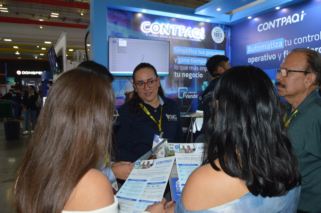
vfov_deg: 47.8
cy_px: 106
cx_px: 160
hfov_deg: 67.4
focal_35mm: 27
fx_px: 241
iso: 400
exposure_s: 1/30
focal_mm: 18
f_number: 5.6
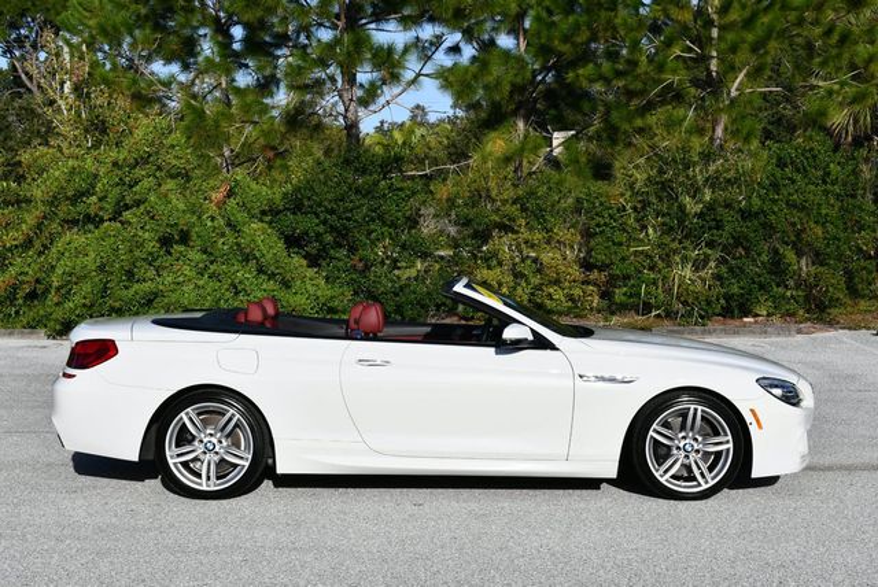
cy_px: 294
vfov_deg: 23.4
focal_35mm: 58
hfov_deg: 34.5
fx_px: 1416
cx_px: 439
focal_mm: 29
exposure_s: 1/320
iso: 100
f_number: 9
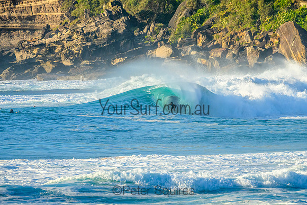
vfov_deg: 2.5
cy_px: 100
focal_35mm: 549
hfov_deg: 3.8
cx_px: 170
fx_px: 4686
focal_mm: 400
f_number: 9
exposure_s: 1/2000
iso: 1000
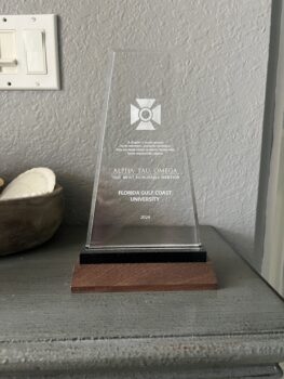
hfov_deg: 53.1
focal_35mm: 26
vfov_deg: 67.3
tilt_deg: -9.2
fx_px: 284
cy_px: 190
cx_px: 142
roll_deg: -0.6
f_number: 1.5
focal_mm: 5.7
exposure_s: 1/55
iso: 500
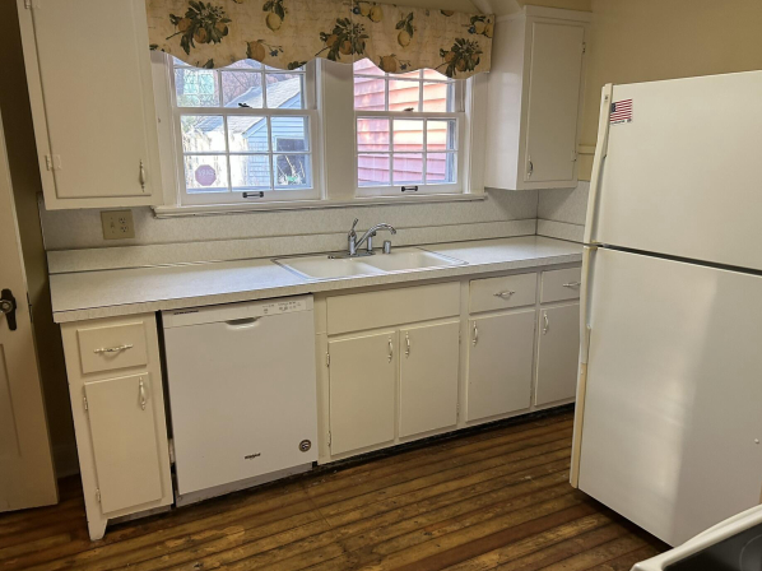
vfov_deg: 48.2
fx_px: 638
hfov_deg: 61.7
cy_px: 302
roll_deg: -0.2
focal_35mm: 29
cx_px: 392
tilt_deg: -15.3
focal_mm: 5.7
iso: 200
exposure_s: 1/60
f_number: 1.5
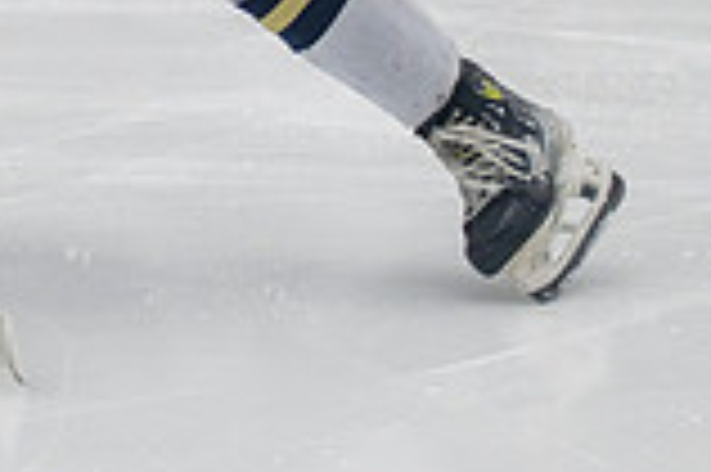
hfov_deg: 4.8
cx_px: -230
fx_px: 8484
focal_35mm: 430
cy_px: -338
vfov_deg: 3.2
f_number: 3.2
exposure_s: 1/640
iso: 2000
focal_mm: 85
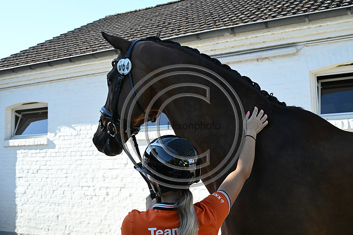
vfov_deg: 31.9
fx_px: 412
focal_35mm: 42
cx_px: 176
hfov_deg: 46.4
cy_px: 118
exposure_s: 1/1600
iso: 1800
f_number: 6.3
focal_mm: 42
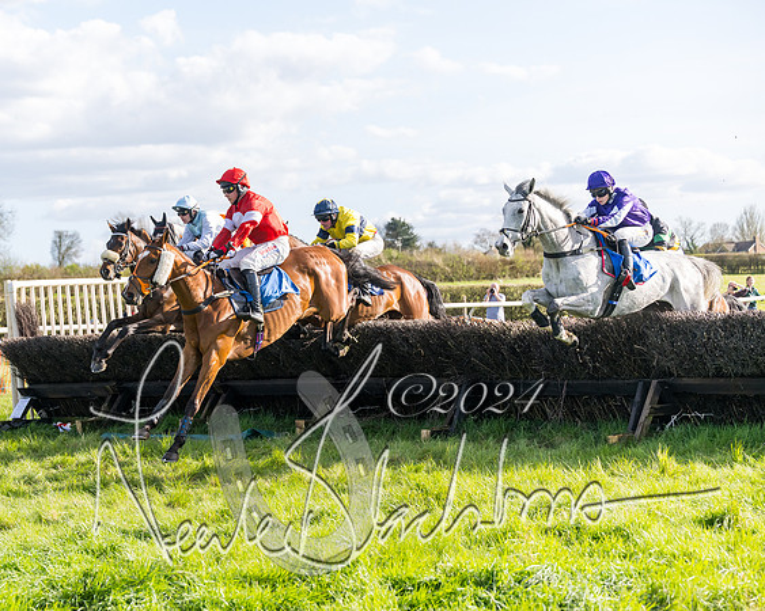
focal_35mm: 87
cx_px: 267
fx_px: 1978
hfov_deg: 21.8
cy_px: 297
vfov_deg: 17.6
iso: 400
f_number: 4
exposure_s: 1/1600
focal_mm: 70
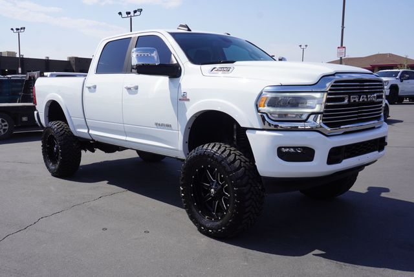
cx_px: 207
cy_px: 138
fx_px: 397
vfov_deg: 38.4
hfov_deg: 55.1
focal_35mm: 34
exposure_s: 1/160
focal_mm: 23
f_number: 10
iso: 100
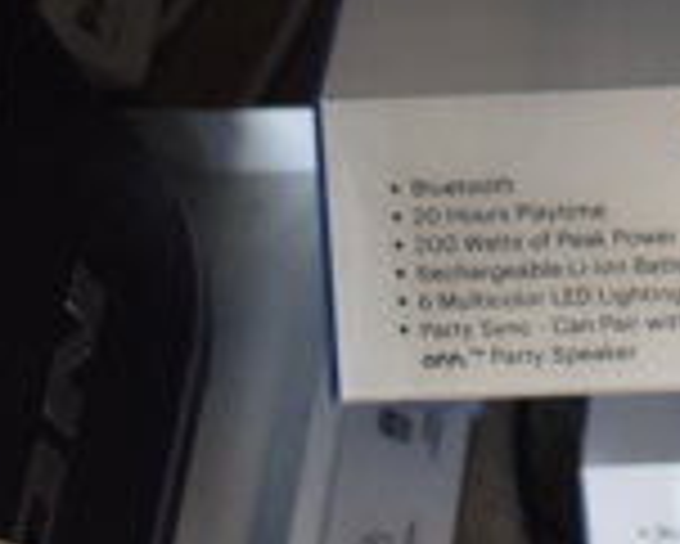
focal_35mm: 142
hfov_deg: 12.1
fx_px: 2857
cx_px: 1355
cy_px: -362
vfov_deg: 10.4
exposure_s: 1/40
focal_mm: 25
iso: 400
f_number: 4
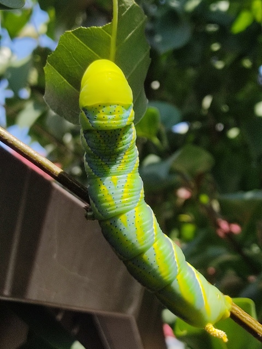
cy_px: 174
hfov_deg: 53.1
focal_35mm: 26
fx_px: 262
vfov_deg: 67.3
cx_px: 131
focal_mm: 4.74
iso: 100
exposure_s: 1/746
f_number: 1.79
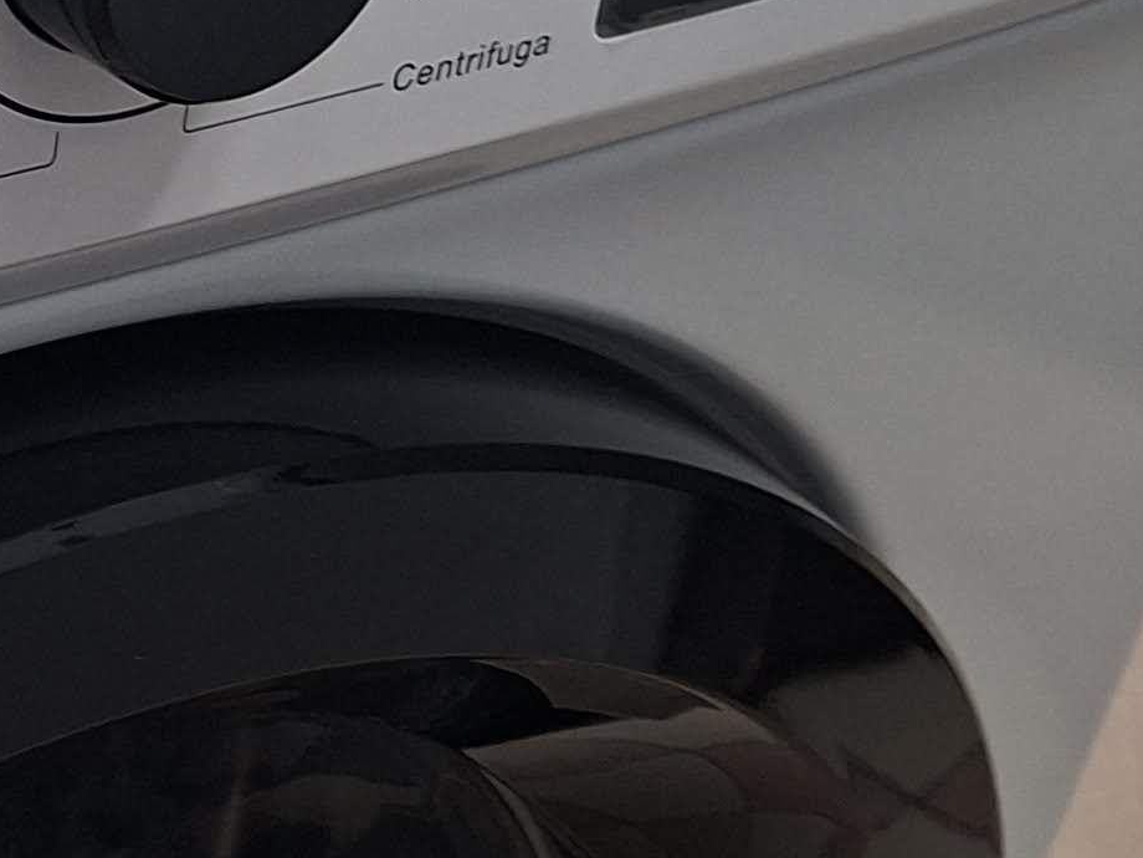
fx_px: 3302
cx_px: -663
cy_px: -132
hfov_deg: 17.3
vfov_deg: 14.4
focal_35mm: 100
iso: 160
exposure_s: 1/50
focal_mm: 5.54
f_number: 1.8
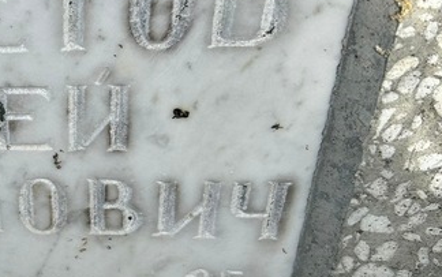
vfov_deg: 19.2
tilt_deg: -36.9
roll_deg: +5.3
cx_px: -80
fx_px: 820
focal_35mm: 68
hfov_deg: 26.9
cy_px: 149
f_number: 1.5
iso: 50
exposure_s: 1/1531
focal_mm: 5.7
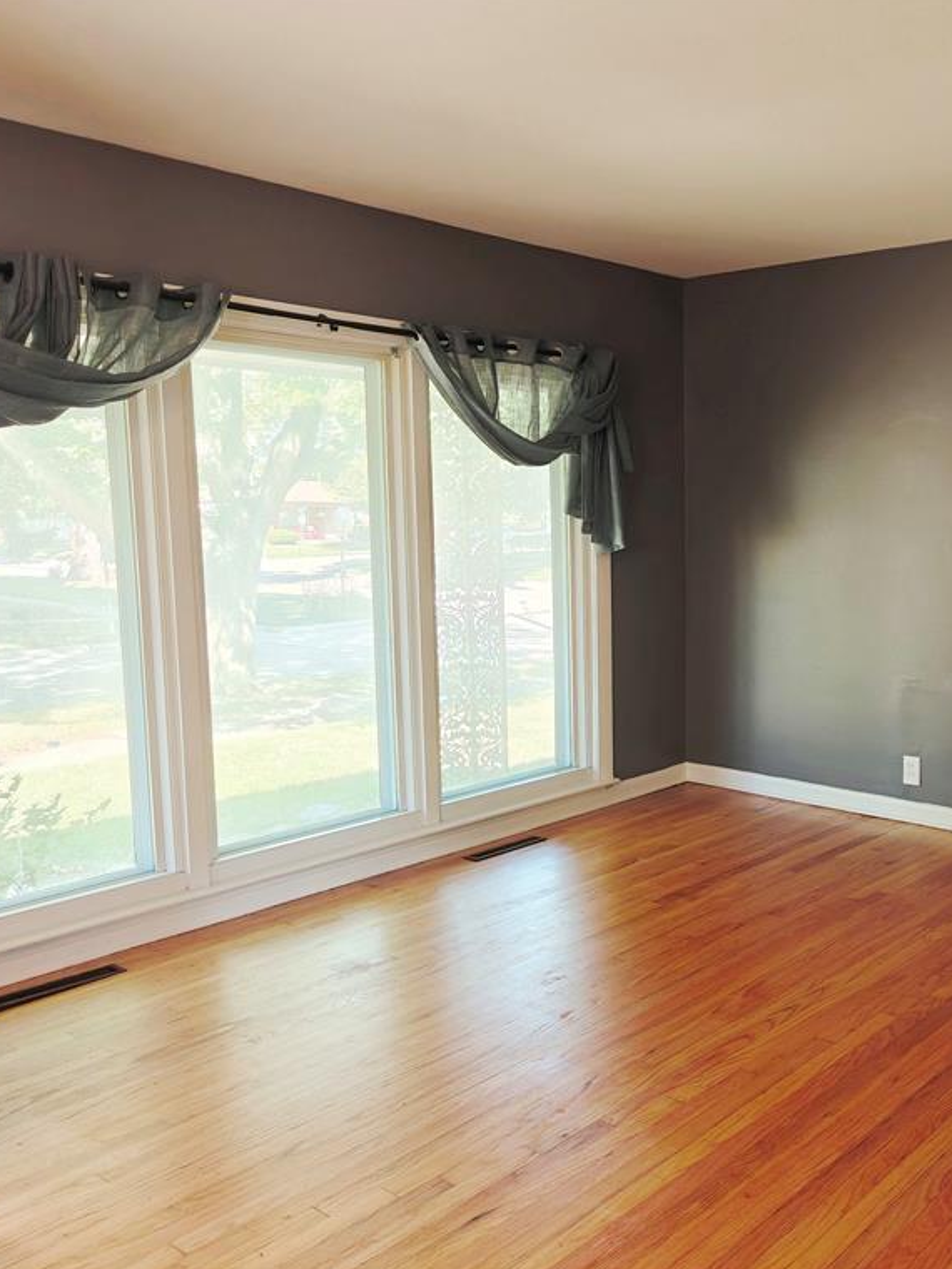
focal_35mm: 31
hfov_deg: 43.8
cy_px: 633
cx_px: 728
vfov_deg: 58.4
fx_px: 1137
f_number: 1.6
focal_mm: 6.06
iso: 320
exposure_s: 1/120
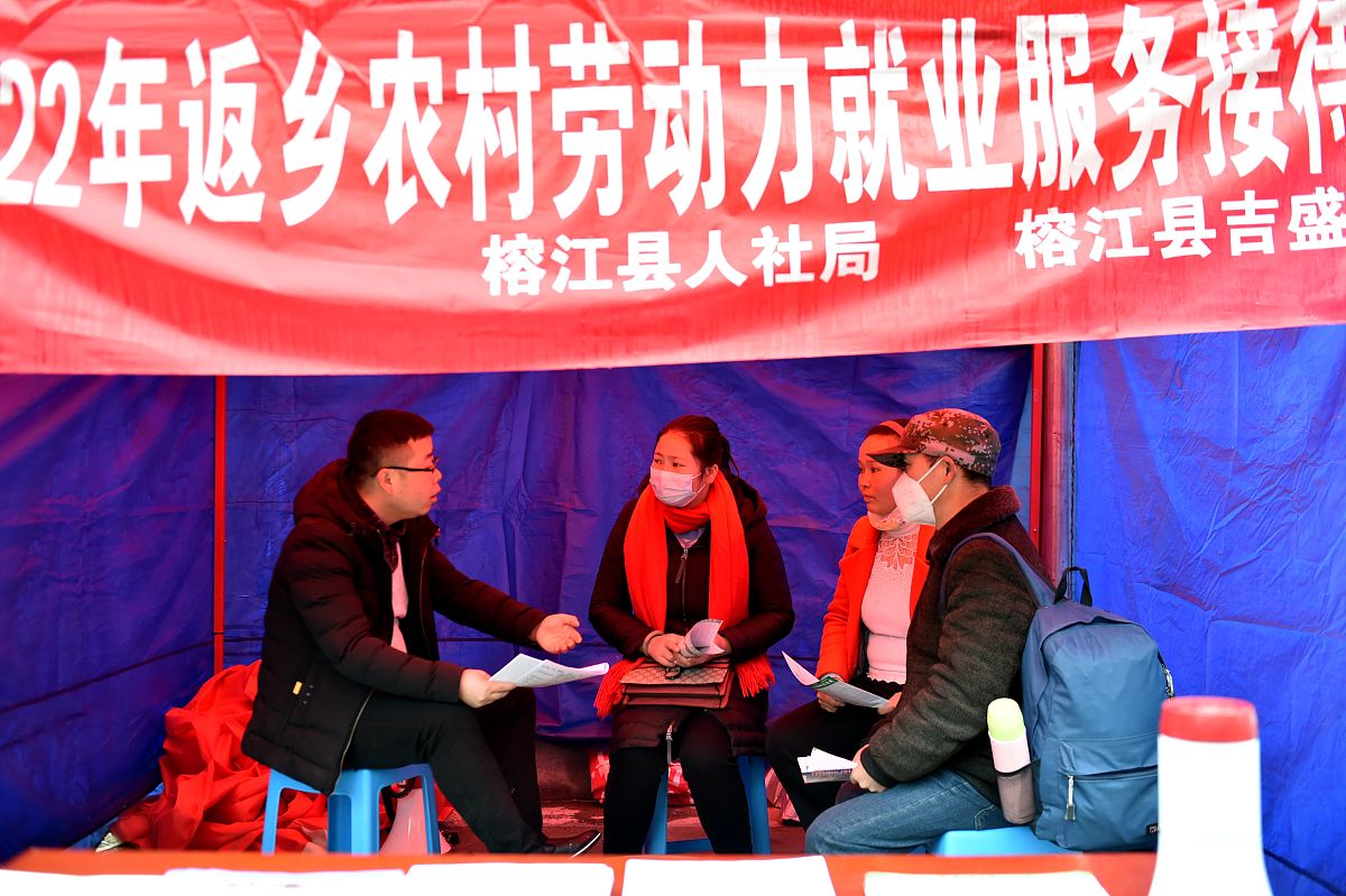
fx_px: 1495
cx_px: 673
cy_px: 448
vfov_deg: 33.4
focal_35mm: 40
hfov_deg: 48.5
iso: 1250
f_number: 3.5
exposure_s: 1/400
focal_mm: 40
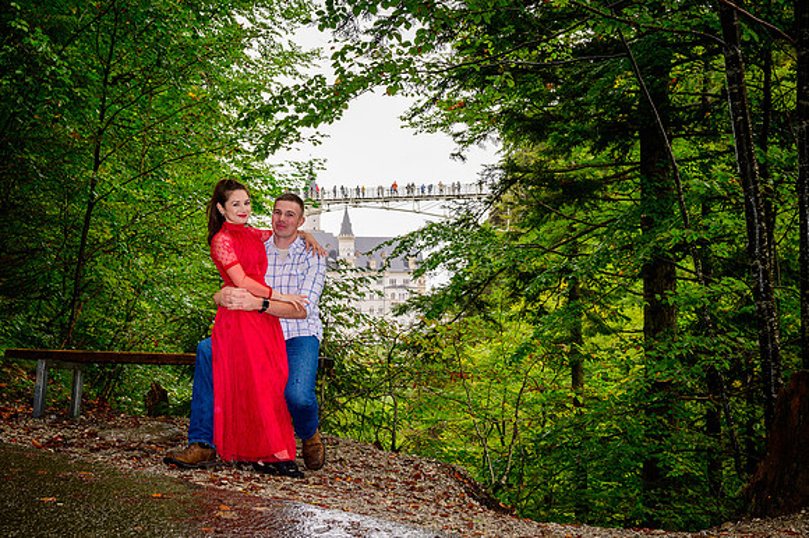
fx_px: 1021
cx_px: 404
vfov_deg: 29.6
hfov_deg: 43.2
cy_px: 269
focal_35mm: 45
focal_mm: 43
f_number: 6.3
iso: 400
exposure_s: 1/160
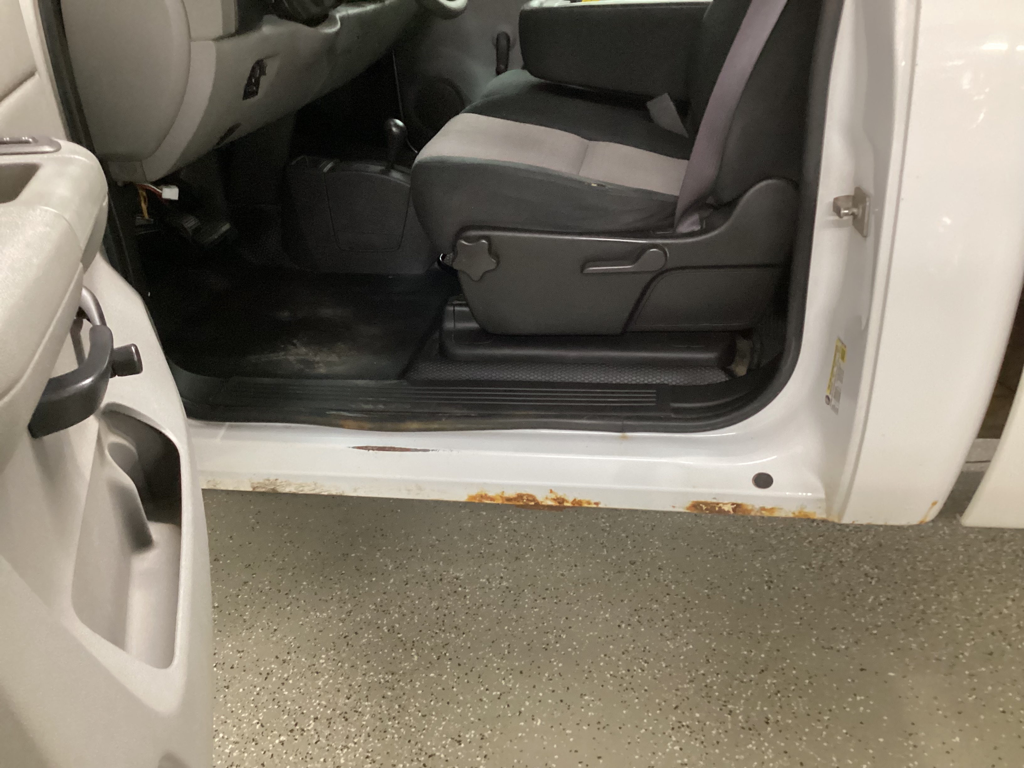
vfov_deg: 45.4
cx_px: 512
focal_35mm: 31
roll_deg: +1.4
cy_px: 384
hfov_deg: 58.4
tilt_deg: -27.8
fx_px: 917
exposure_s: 1/25
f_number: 2.4
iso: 400
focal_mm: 3.3
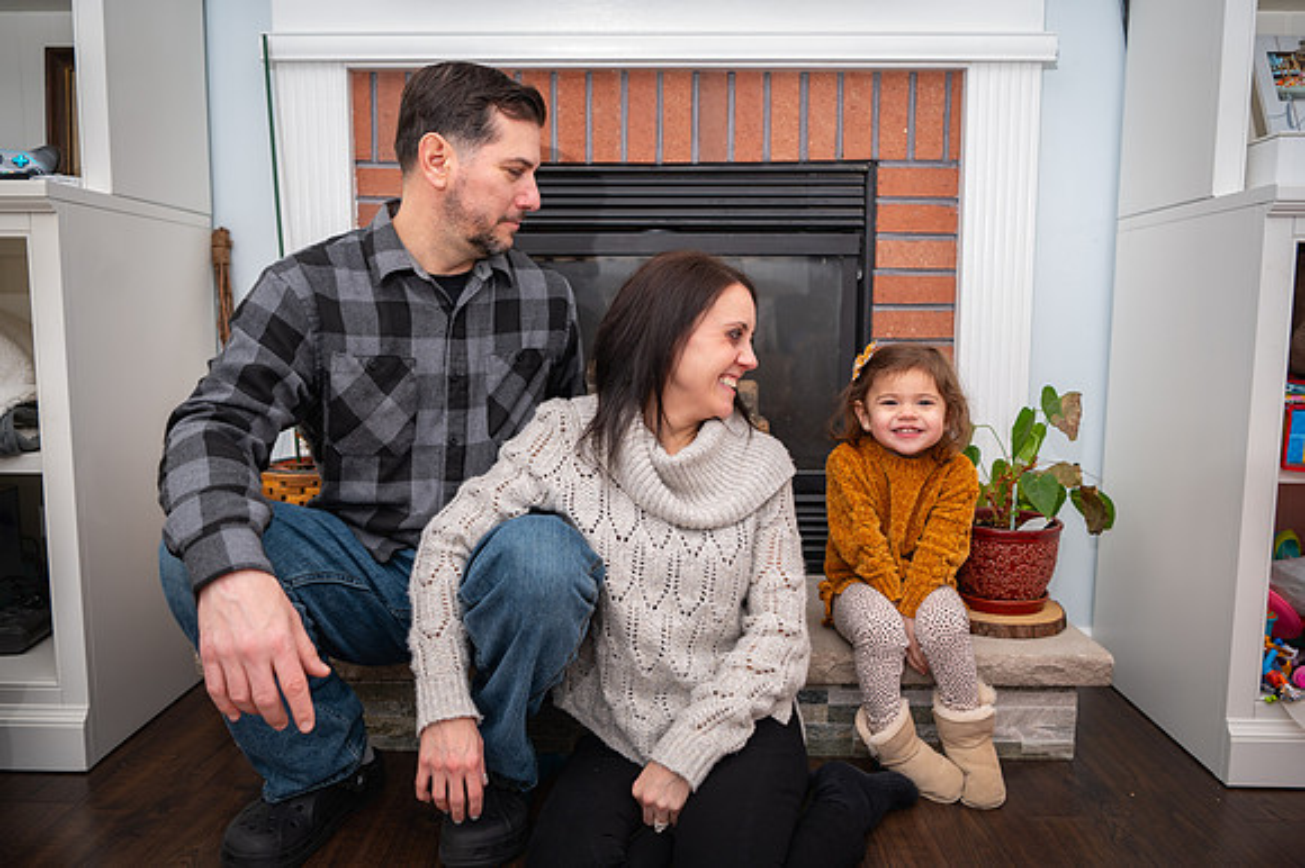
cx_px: 652
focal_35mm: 25
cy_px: 422
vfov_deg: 50.5
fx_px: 920
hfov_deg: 70.7
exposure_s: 1/125
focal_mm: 24
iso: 200
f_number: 2.8
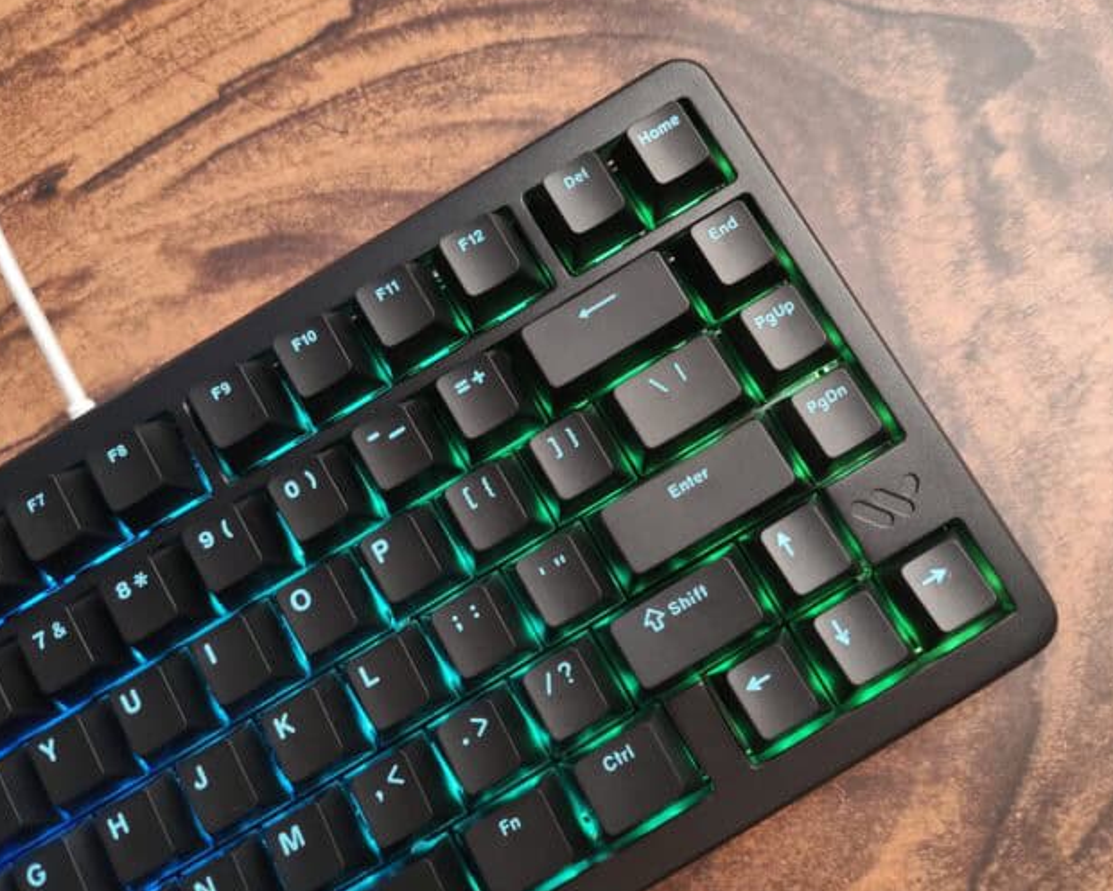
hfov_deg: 66.0
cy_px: 435
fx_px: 856
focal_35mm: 26
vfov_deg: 54.9
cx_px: 578
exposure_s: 1/25
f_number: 1.9
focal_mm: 5.6
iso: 1884
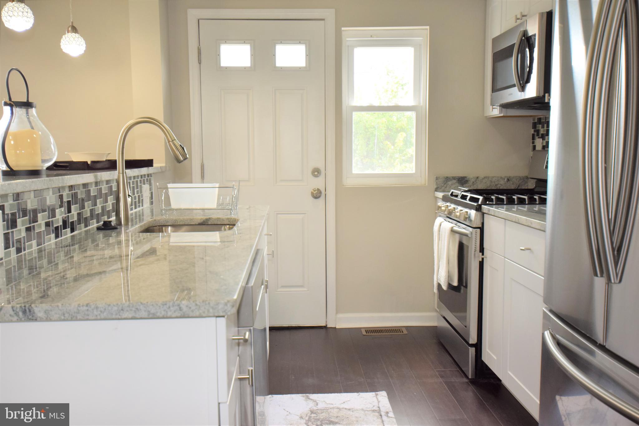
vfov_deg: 36.9
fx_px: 639
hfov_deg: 53.1
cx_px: 320
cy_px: 213
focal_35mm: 36
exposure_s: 1/200
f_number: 4.5
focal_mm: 24
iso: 800
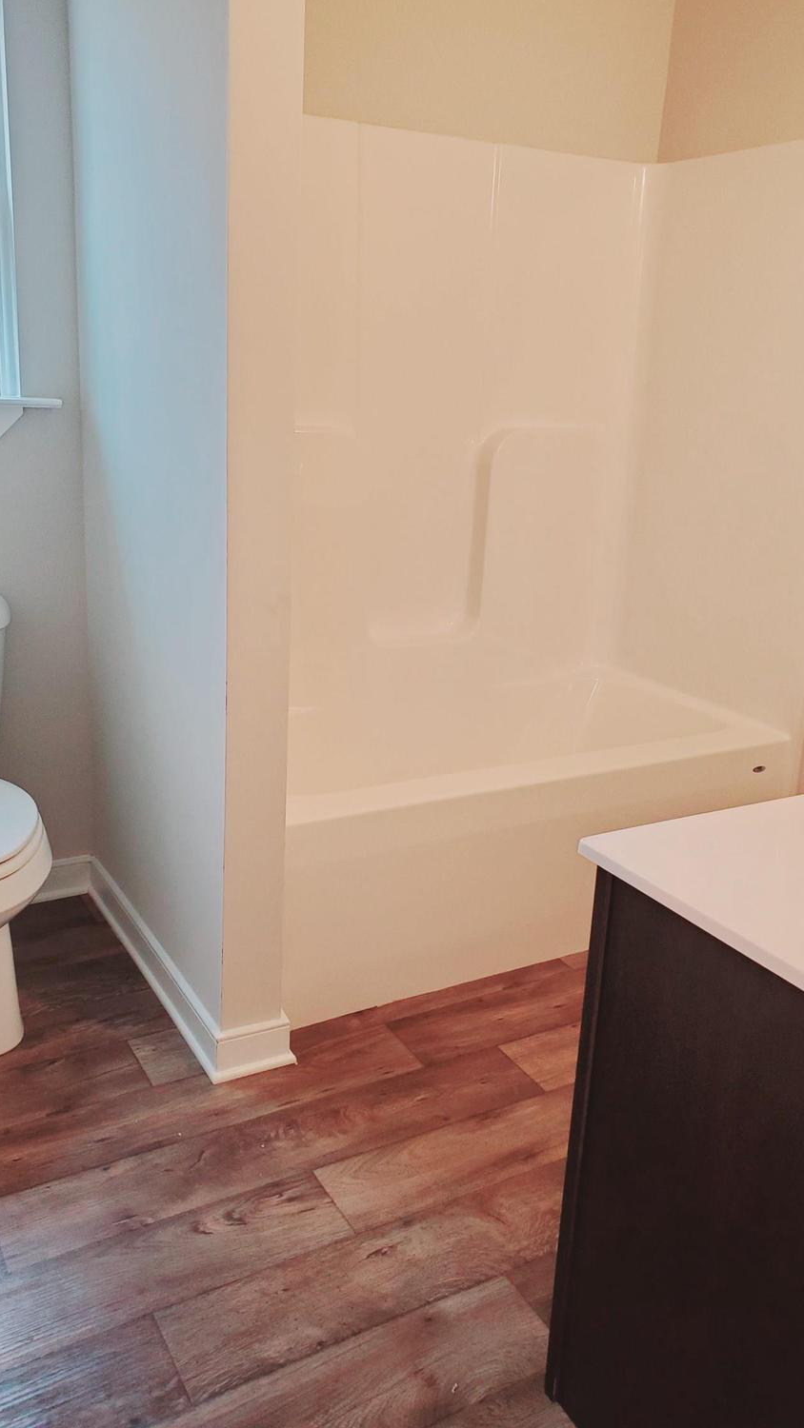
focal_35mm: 29
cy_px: 698
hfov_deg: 40.2
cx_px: 392
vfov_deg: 66.1
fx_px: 1099
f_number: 2.4
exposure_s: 1/40
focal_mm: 4.3
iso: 320
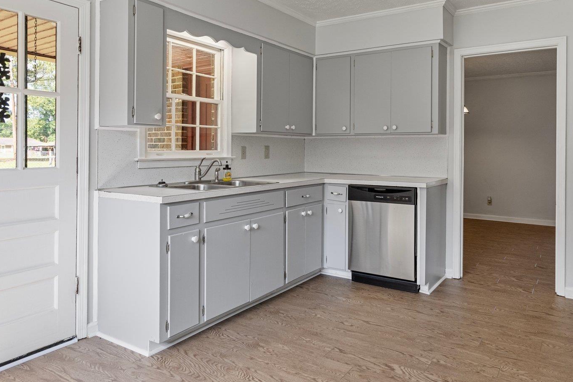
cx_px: 313
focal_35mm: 25
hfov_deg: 71.9
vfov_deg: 50.9
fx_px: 394
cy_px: 134
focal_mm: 11
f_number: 6.3
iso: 320
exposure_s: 1/25
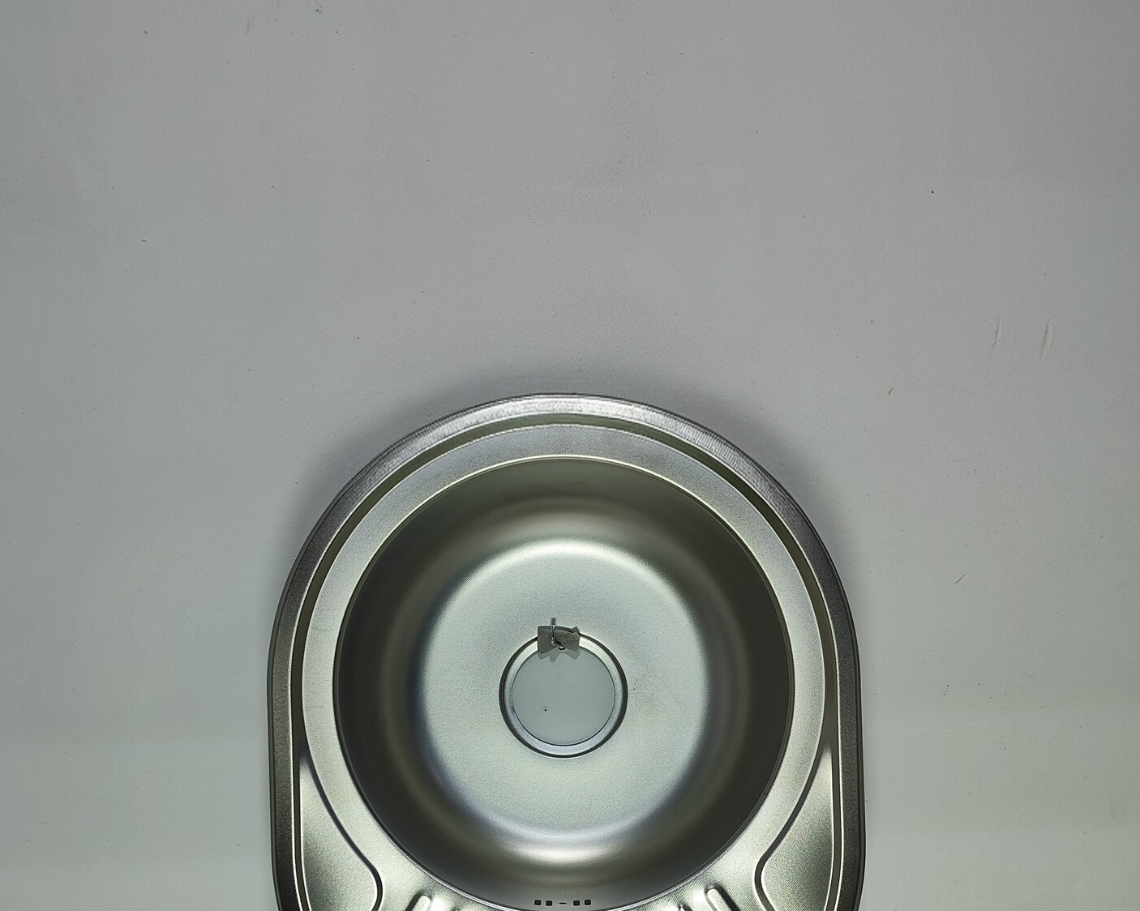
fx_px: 1079
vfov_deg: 44.0
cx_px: 559
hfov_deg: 55.7
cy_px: 705
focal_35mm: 32
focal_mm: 5.89
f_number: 1.89
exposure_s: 1/50
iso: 125
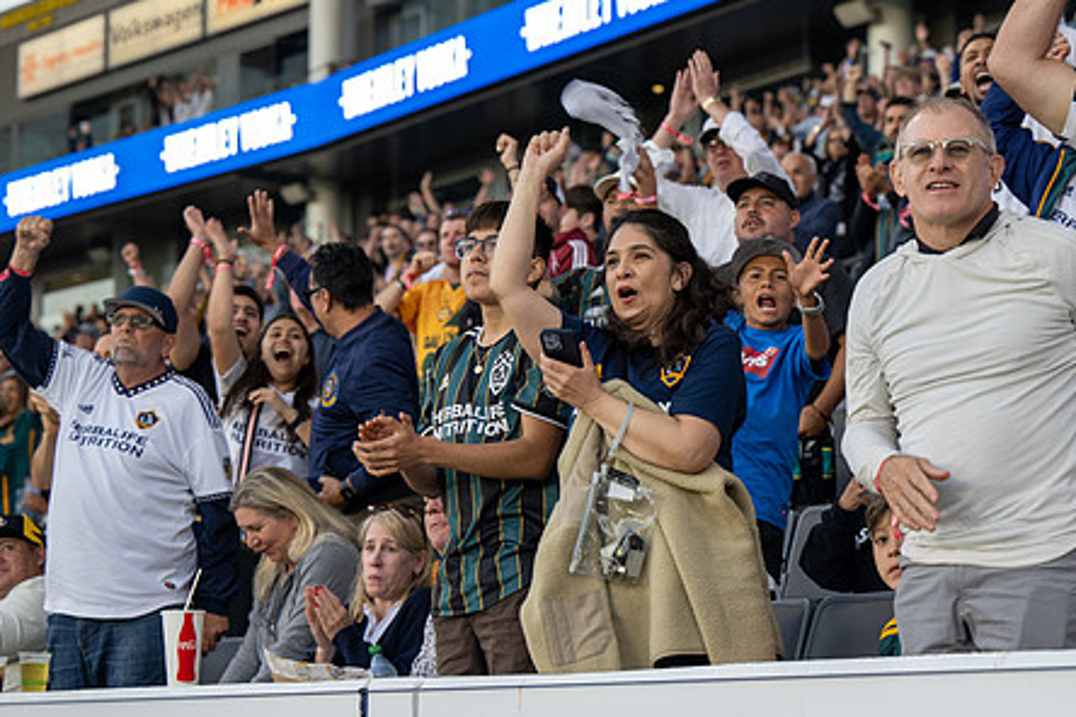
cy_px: 367
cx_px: 686
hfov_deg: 20.8
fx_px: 2929
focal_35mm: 98
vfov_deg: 14.0
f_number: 4
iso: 560
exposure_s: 1/200
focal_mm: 75
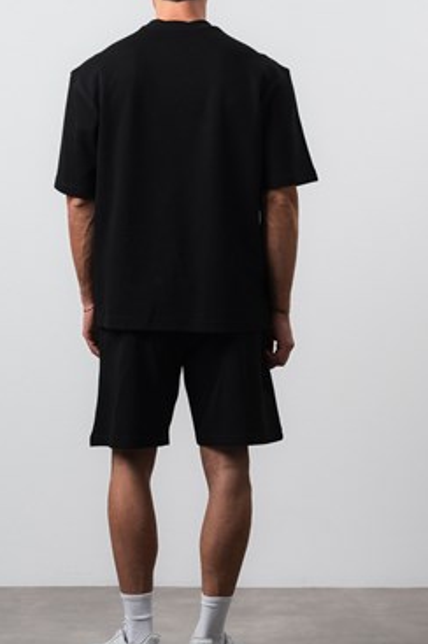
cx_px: 175
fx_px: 1938
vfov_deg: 18.8
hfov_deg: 12.6
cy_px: 232
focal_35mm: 108
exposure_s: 1/125
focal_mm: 66.3
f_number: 10
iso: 100
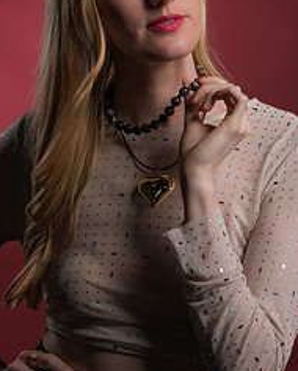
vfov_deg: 10.3
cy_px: 218
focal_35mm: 187
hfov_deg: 8.3
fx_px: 2059
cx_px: 146
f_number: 9
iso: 100
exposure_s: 1/250
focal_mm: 105
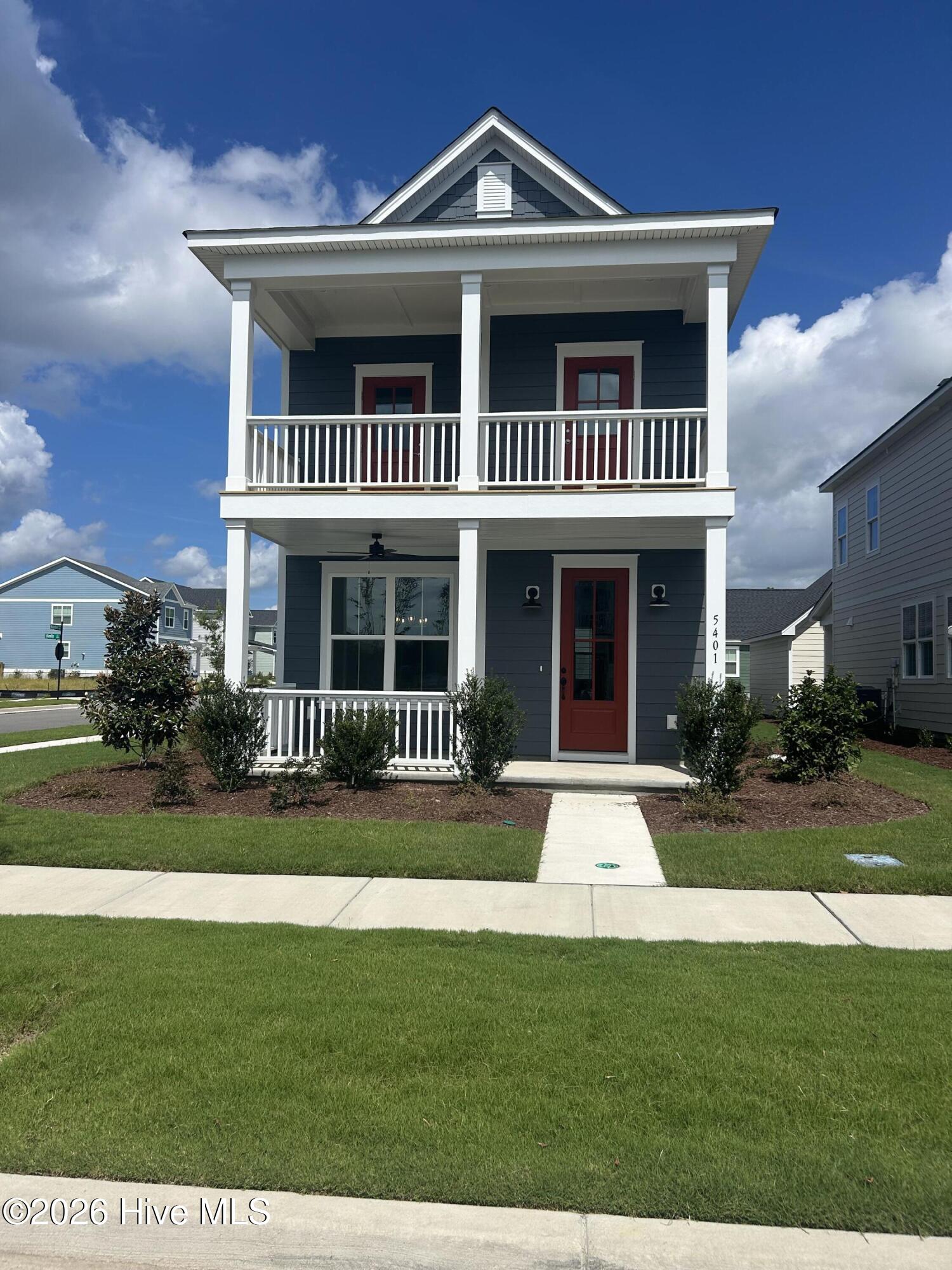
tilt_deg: -0.1
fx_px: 953
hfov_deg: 53.1
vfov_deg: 67.3
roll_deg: -0.3
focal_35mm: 26
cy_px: 635
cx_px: 476
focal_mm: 5.7
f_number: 1.5
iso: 50
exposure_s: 1/7463
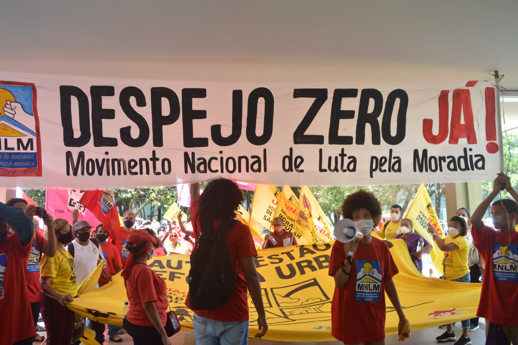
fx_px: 388
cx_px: 259
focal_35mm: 27
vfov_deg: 47.8
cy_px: 172
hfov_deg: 67.4
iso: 400
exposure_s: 1/160
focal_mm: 18
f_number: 5.6
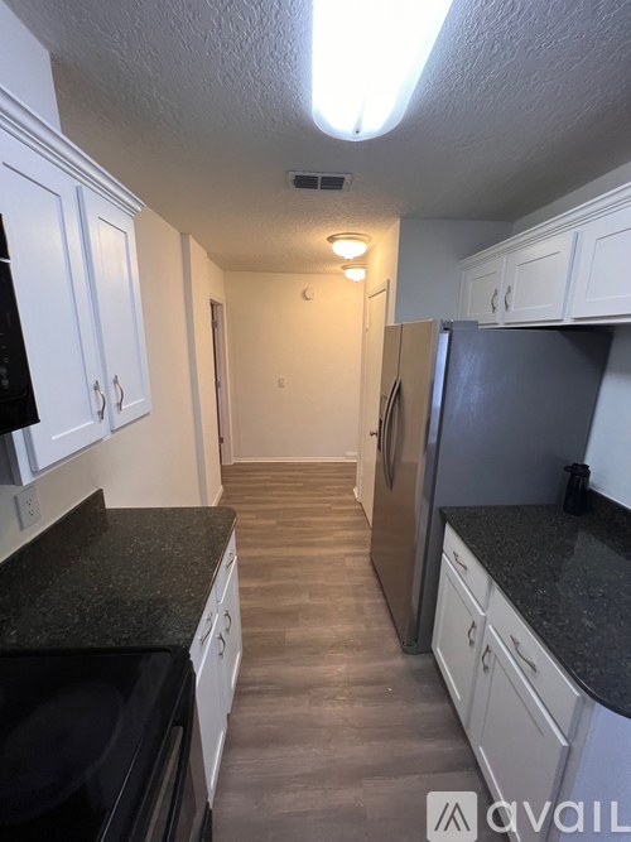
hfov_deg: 89.9
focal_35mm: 13
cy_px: 421
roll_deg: +0.1
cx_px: 316
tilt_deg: -12.3
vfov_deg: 106.2
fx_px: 316
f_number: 1.8
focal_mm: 1.57
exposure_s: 1/60
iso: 125
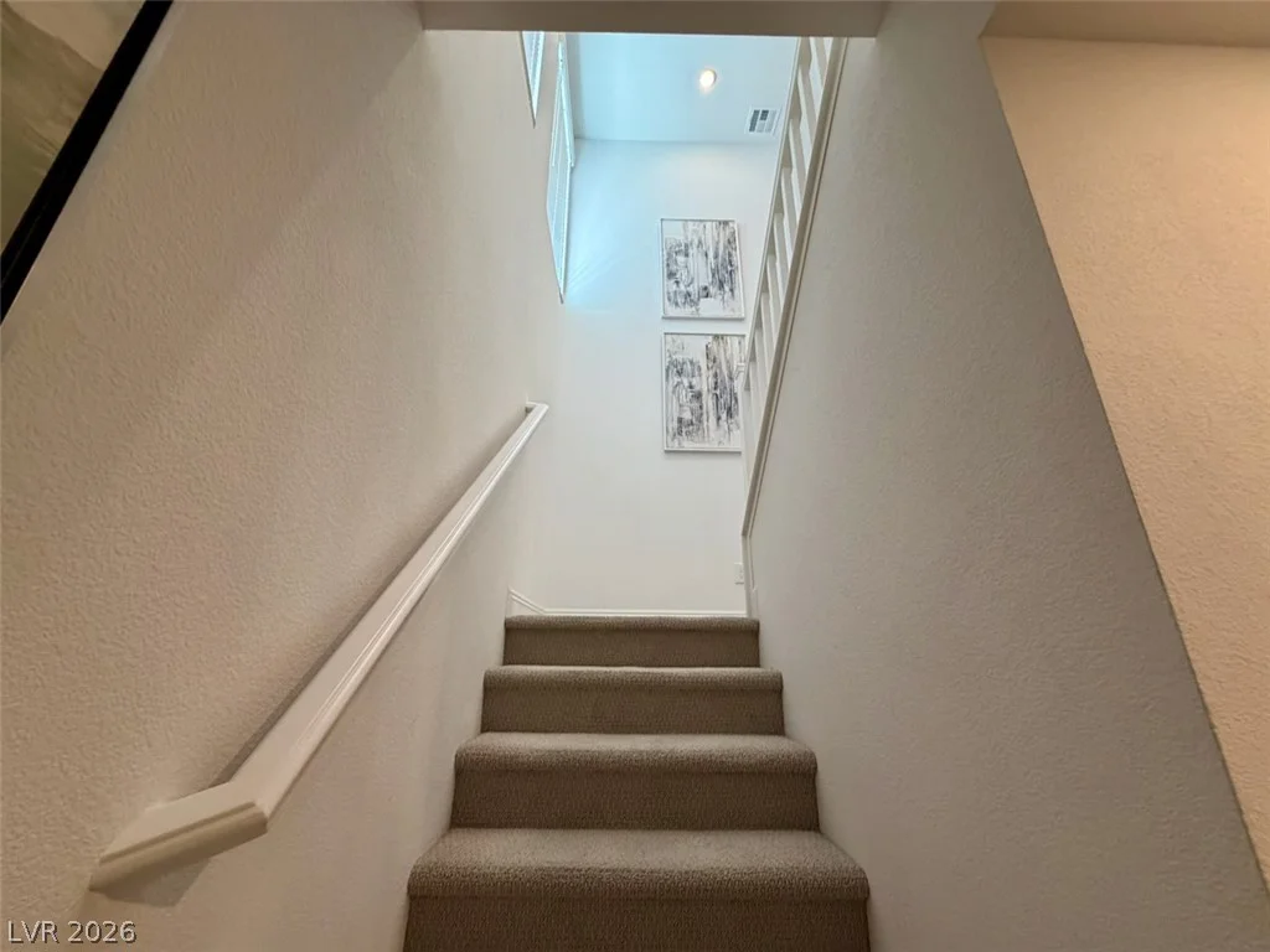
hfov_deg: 102.1
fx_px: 514
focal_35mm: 14
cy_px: 476
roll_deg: +0.5
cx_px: 635
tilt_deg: +22.0
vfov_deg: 85.7
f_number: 2.2
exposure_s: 1/120
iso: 320
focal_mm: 2.22
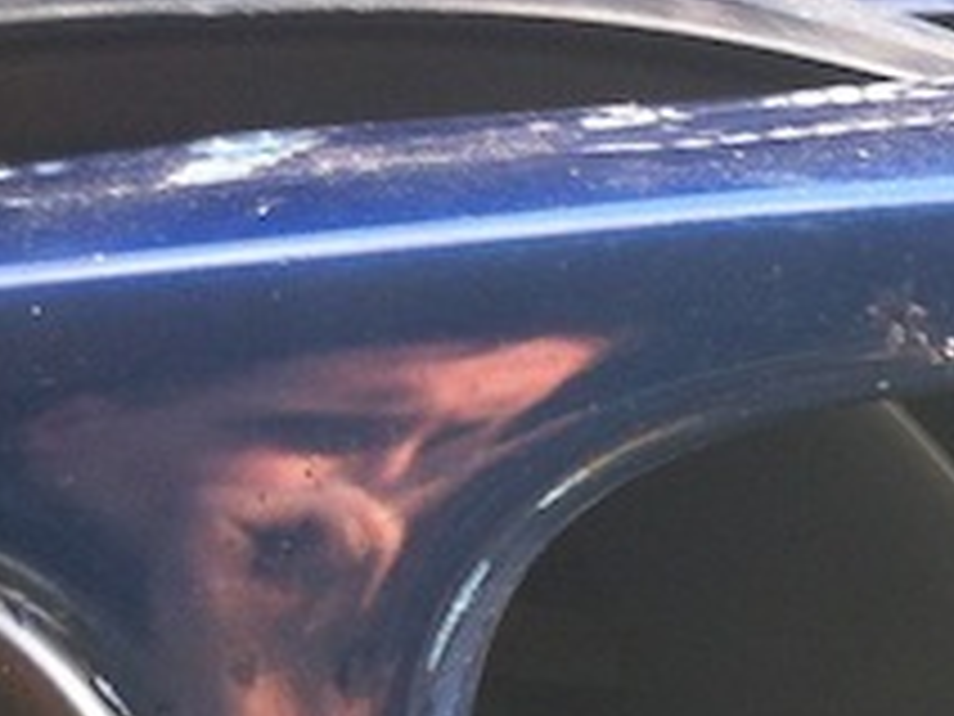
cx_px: 1791
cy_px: 1108
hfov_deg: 13.3
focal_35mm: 132
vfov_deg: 10.8
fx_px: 3638
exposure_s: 1/20
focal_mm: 3.85
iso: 80
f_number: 2.8
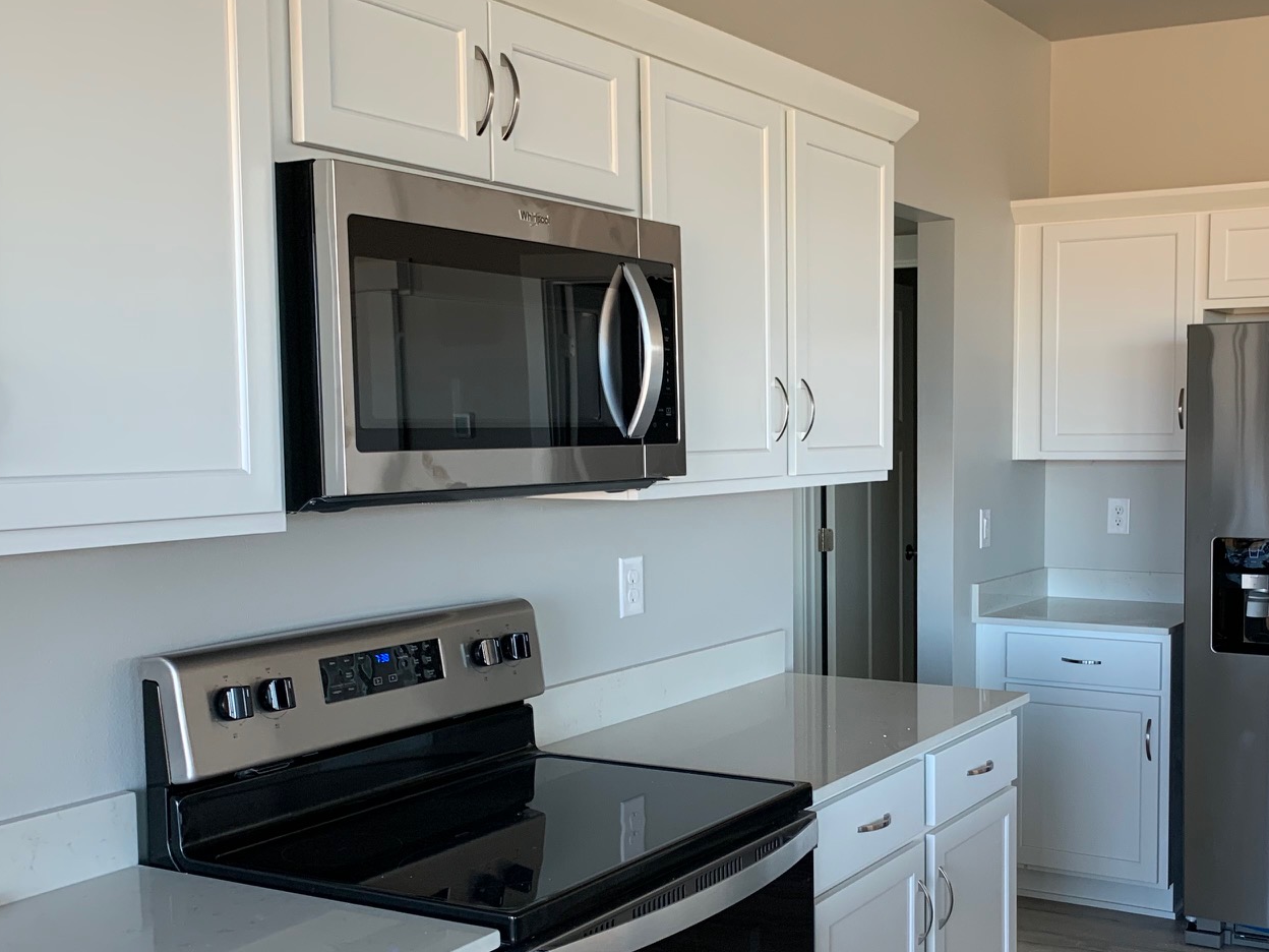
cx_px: 888
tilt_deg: -3.8
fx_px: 1540
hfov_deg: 43.9
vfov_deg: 34.3
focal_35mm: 42
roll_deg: -0.9
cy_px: 549
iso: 100
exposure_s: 1/120
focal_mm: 4.25
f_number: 1.8
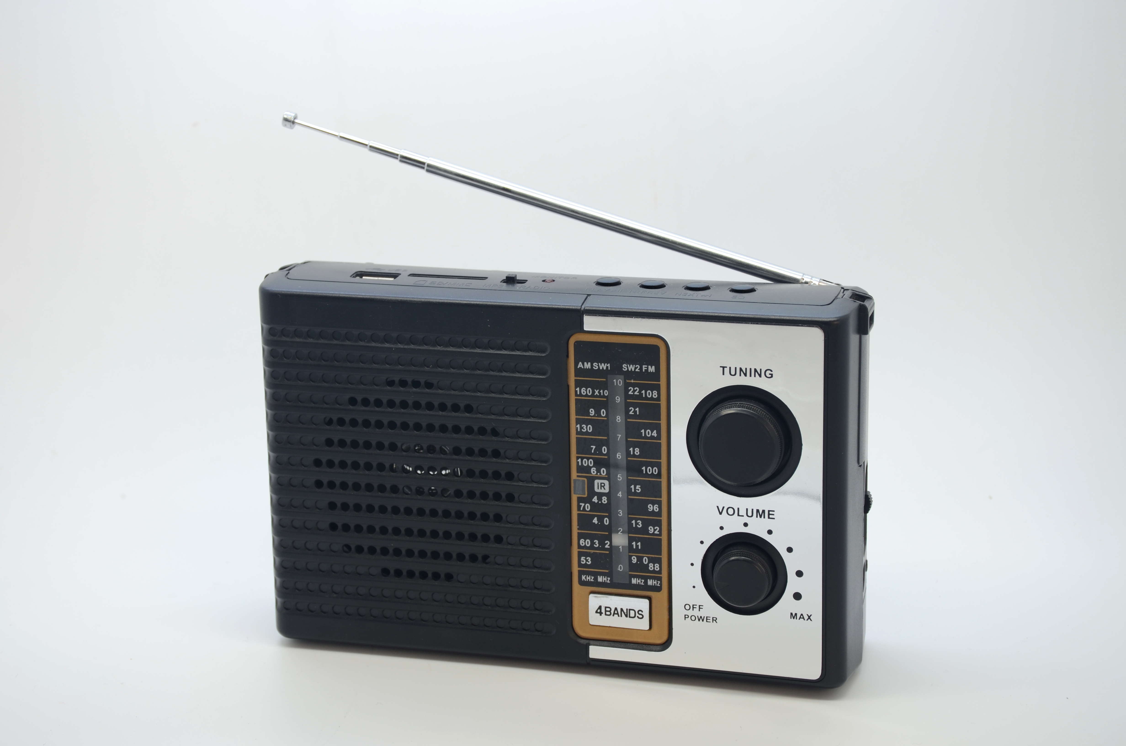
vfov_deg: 17.4
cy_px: 373
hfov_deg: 26.0
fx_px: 2435
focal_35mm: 78
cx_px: 563
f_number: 7.1
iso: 160
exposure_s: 1/40
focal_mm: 52
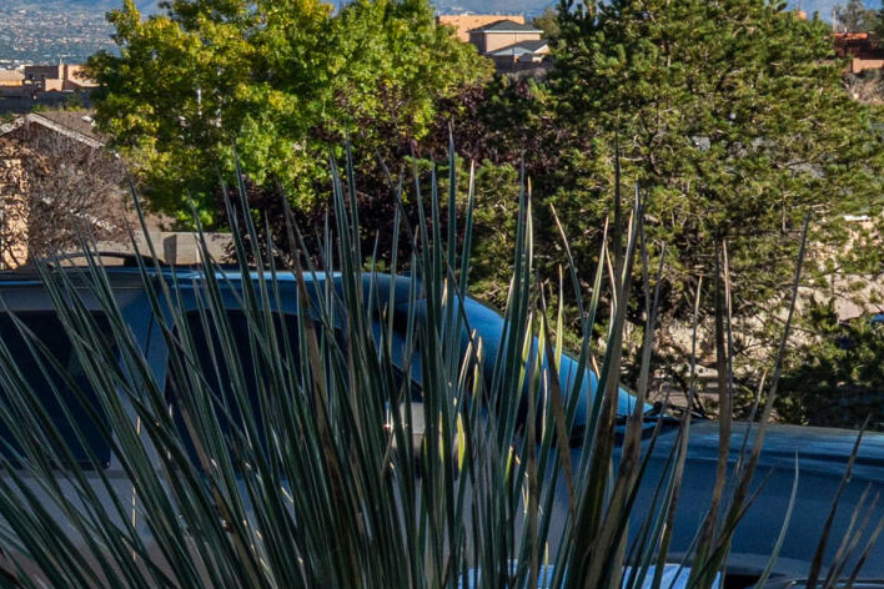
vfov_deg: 7.7
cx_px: -823
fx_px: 4371
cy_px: -12
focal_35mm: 178
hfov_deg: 10.7
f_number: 11
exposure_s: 1/100
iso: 100
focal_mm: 28
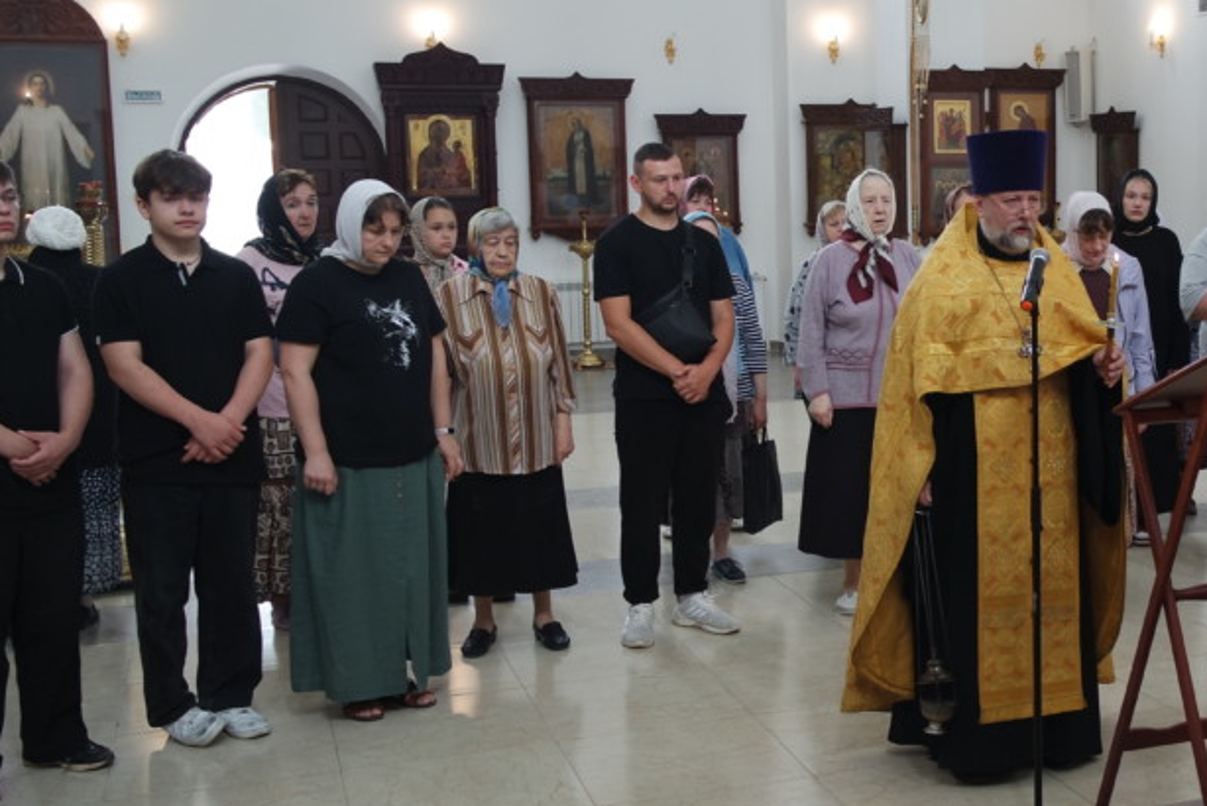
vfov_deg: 27.0
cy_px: 371
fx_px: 1677
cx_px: 969
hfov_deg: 38.1
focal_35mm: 50
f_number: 3.5
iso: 400
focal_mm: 20
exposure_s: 1/40
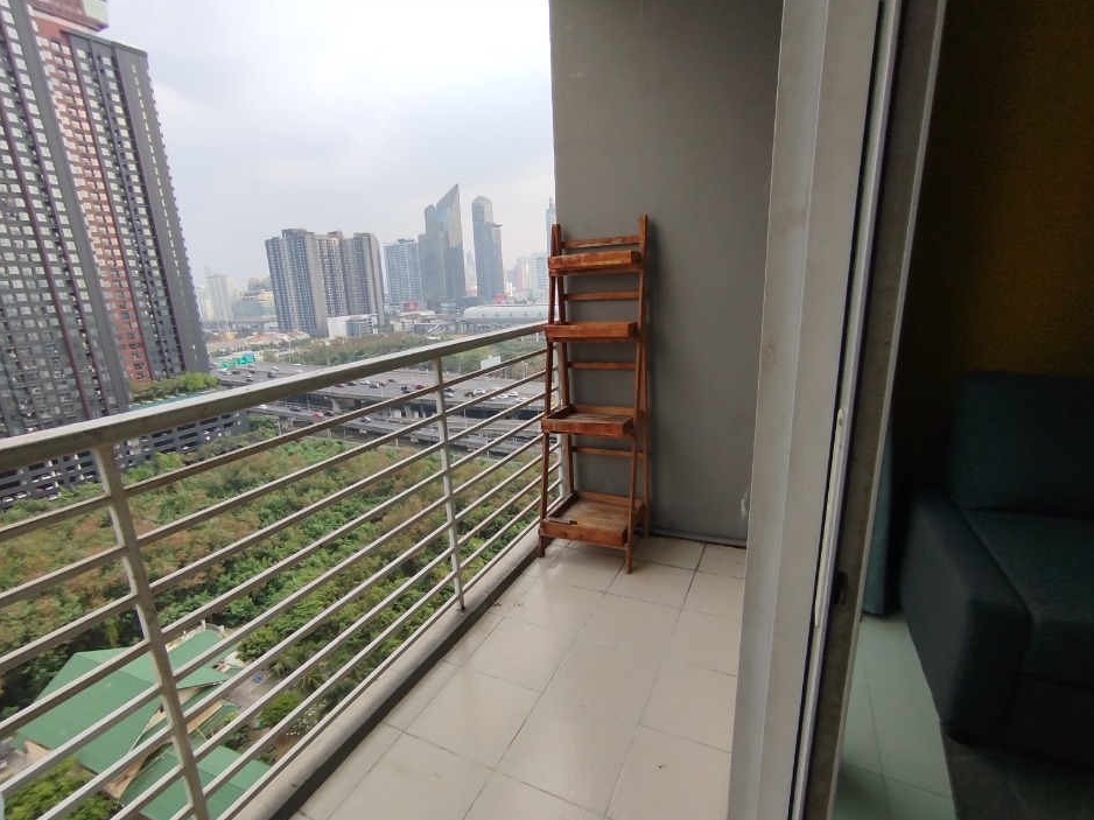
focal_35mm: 16
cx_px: 526
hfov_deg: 94.5
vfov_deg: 78.0
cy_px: 426
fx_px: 506
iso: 50
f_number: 2.2
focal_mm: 1.65
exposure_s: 1/493
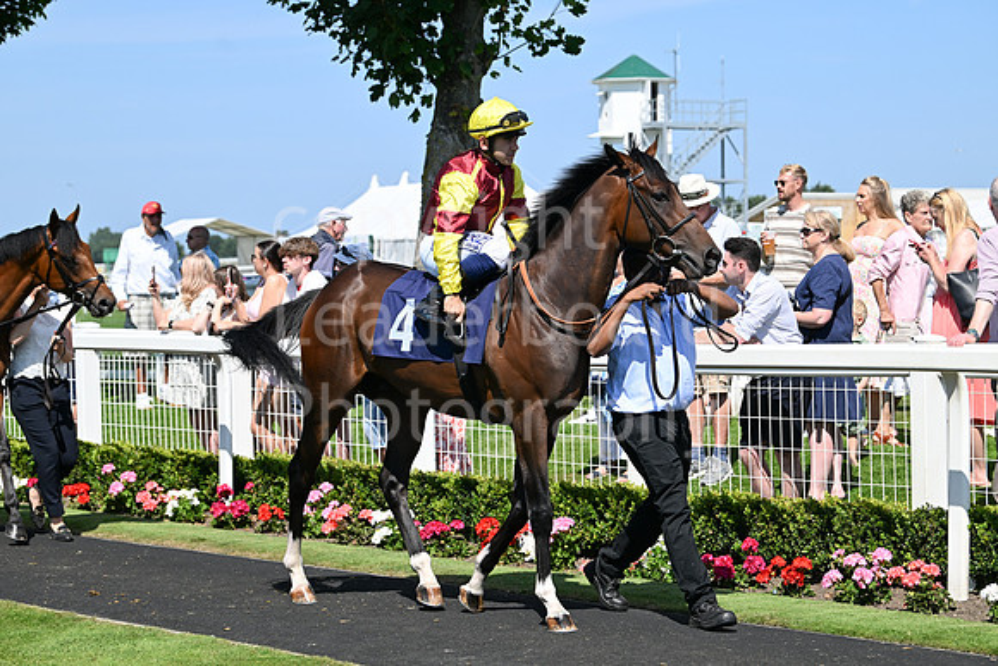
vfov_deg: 15.2
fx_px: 2495
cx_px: 499
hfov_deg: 22.6
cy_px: 333
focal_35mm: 90
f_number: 5.6
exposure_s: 1/2500
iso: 400
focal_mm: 90
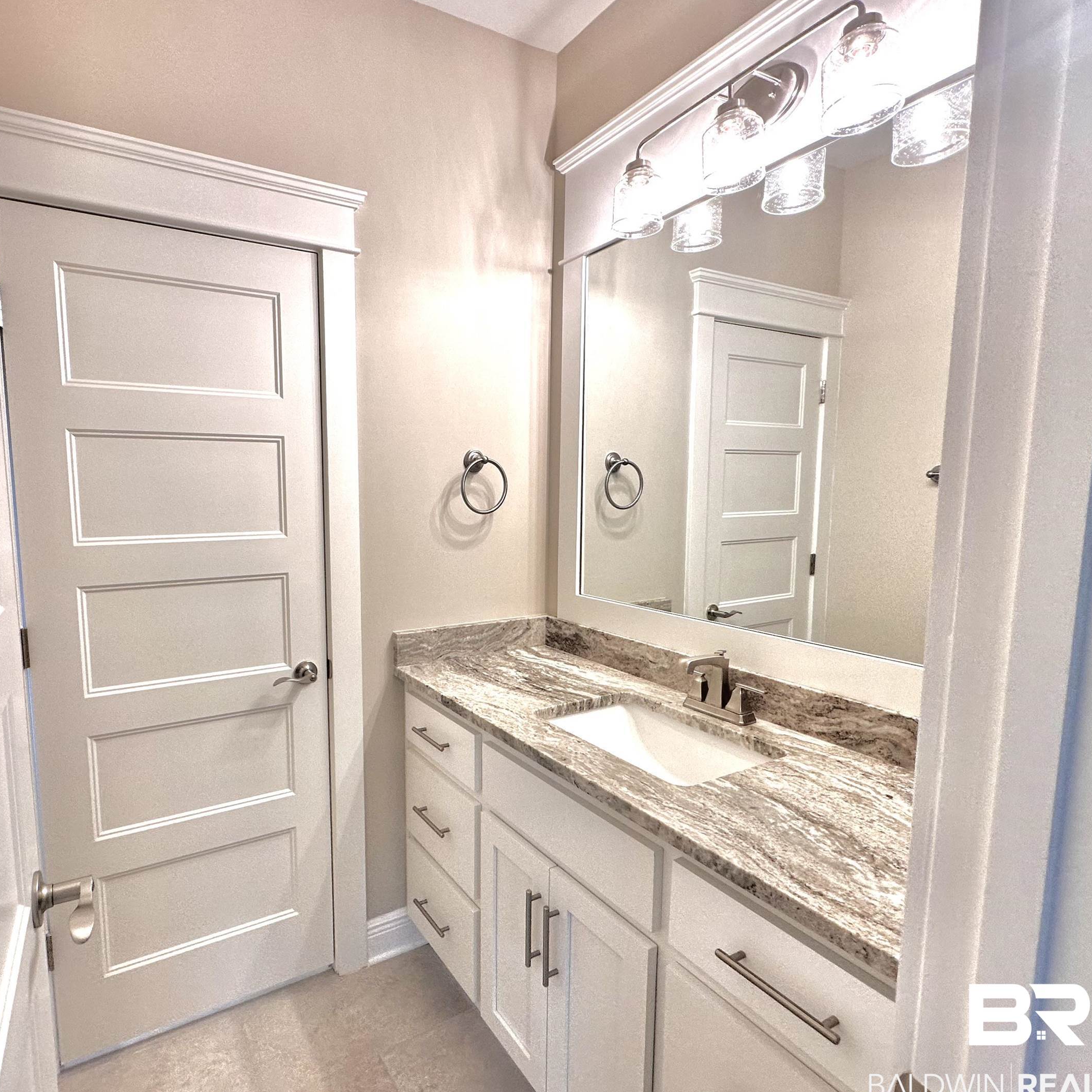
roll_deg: -0.5
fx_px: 642
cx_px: 433
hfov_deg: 79.7
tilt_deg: -5.0
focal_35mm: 18
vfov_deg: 80.7
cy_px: 561
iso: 125
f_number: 2.2
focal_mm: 2.22
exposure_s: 1/120
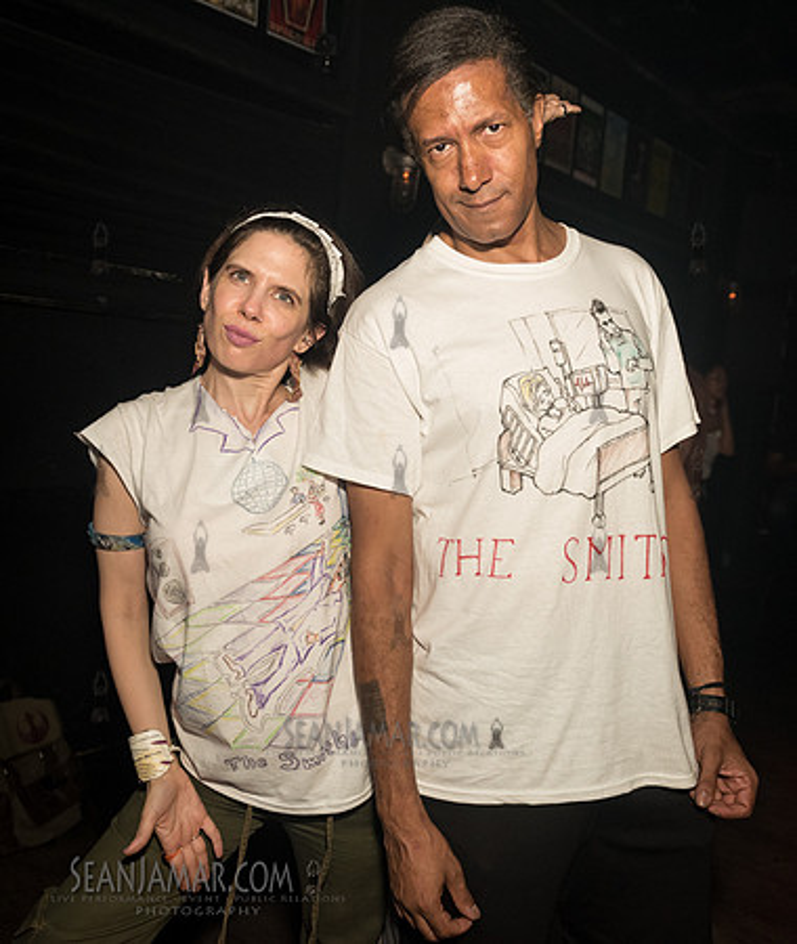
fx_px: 943
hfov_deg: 45.8
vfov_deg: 53.2
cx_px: 376
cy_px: 472
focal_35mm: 33
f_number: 3.5
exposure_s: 1/250
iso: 2500
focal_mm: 24
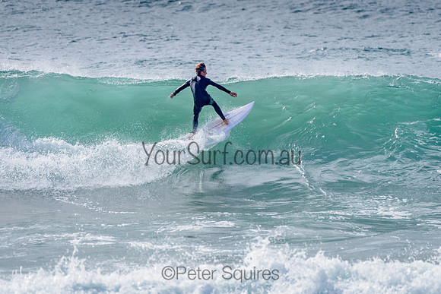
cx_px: 231
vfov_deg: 2.2
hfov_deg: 3.4
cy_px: 114
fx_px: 7500
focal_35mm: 612
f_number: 5.6
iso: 100
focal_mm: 500
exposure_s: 1/2000
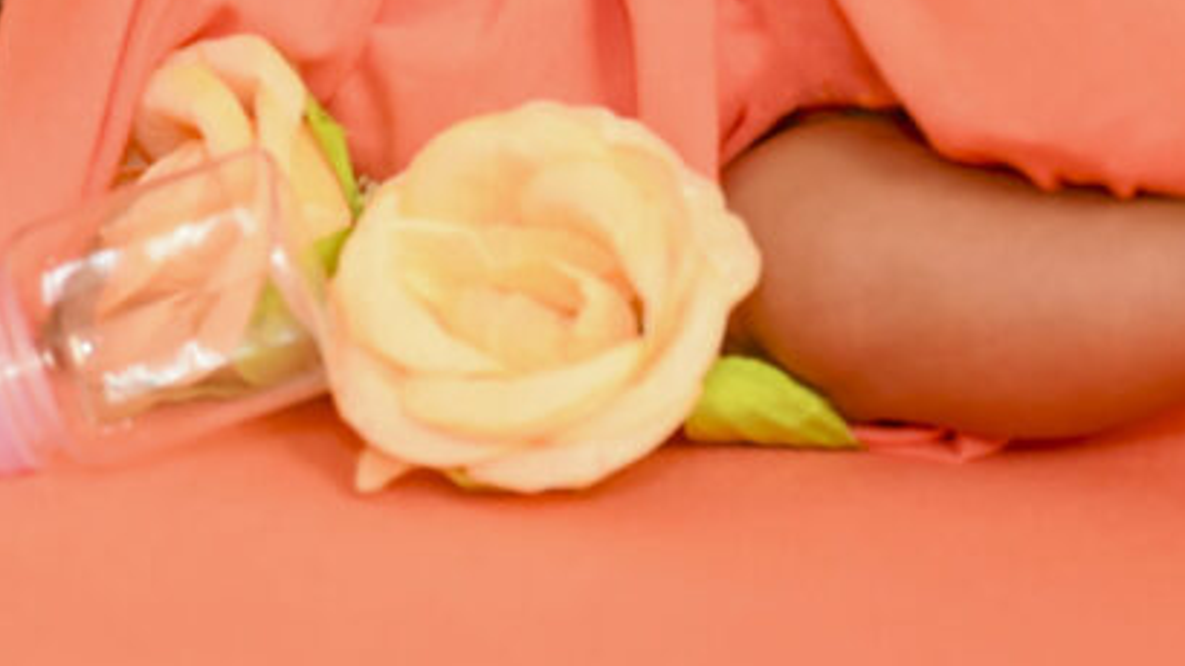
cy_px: -195
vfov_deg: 5.3
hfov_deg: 9.4
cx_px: 243
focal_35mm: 228
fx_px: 7164
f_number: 4
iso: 800
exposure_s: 1/200
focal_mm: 87
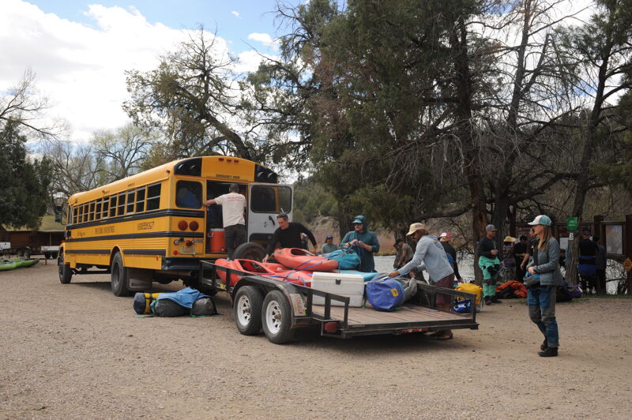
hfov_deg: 54.5
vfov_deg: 37.8
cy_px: 210
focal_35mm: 35
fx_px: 614
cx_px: 316
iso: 200
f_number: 10
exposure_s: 1/200
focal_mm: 35
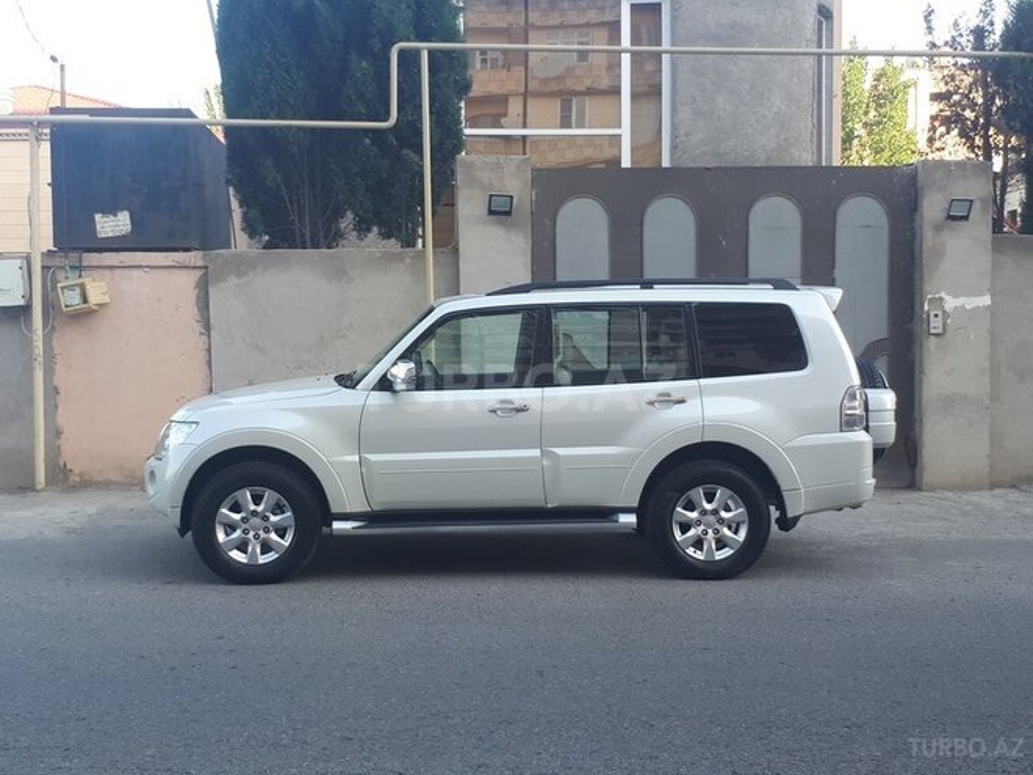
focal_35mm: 27
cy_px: 388
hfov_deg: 65.3
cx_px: 516
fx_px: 806
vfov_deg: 51.4
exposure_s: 1/143
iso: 40
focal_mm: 3.6
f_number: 1.9
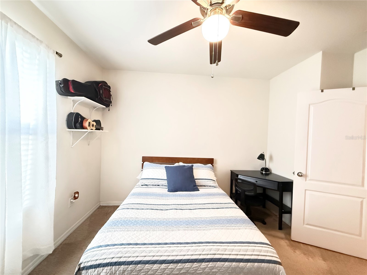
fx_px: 148
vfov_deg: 85.7
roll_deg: -2.9
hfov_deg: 102.1
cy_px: 138
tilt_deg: +1.1
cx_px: 184
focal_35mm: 14
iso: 1250
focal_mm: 2.22
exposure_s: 1/60
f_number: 2.2
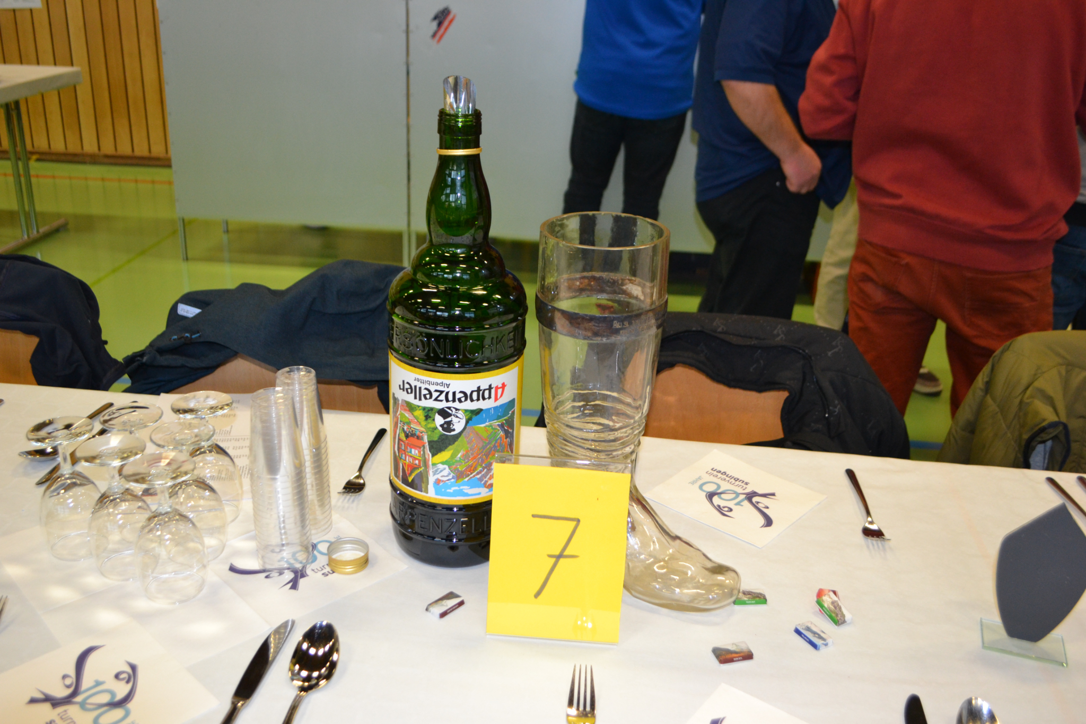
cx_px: 543
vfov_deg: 40.0
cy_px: 362
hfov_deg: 57.2
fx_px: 995
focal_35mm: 33
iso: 900
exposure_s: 1/60
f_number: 3.8
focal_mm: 22
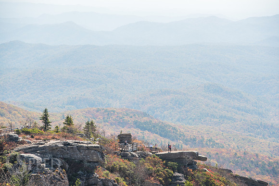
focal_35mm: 122
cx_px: 140
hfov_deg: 16.8
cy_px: 93
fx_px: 946
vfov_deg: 11.2
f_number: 8
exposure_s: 1/320
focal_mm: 122
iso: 200
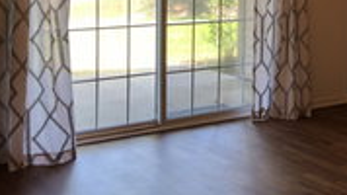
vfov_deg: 16.1
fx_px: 671
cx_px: 313
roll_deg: -1.2
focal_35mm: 73
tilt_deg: -4.8
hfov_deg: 27.9
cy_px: -6
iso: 125
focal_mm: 3.99
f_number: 1.8
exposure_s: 1/120
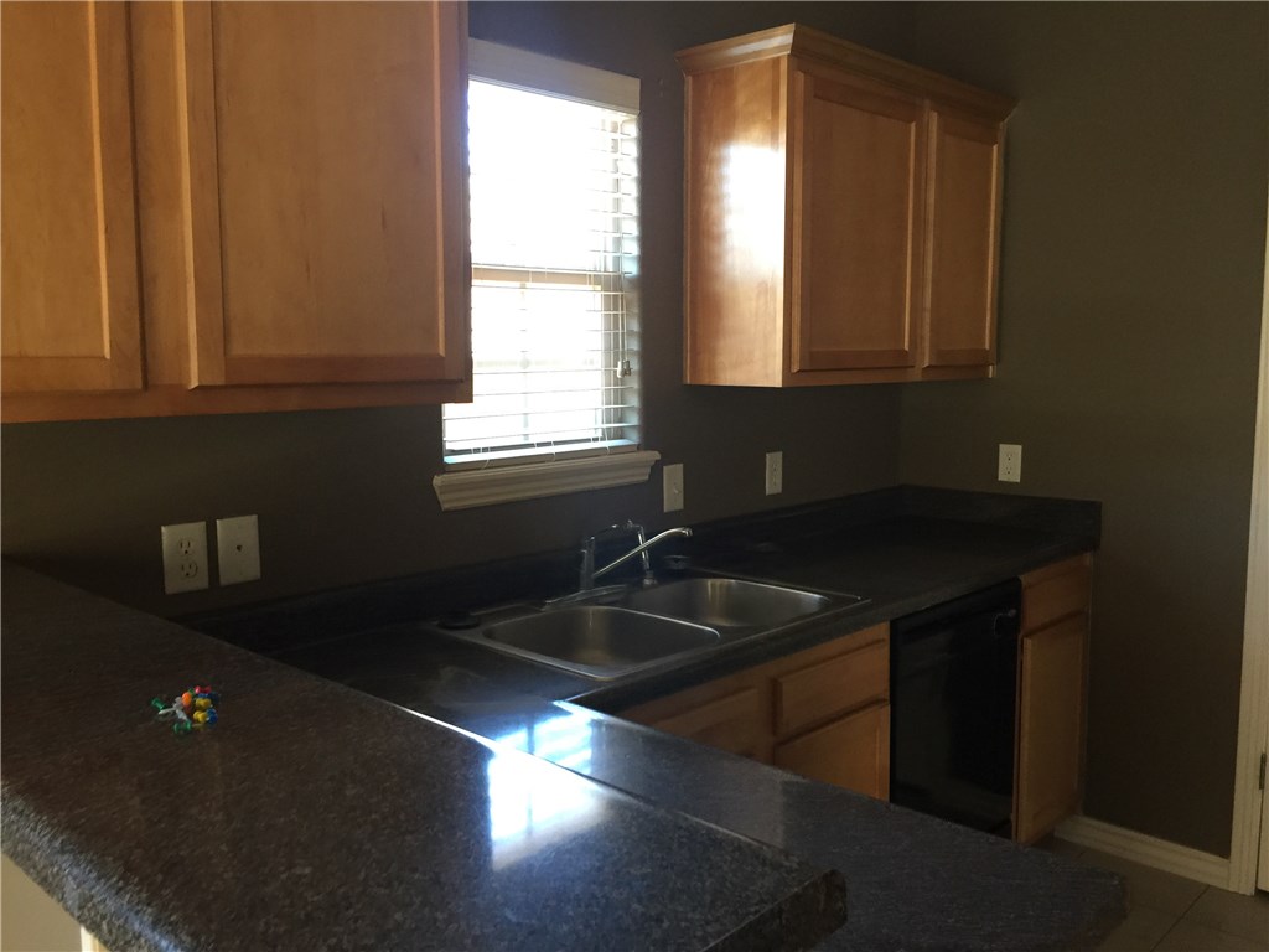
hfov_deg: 61.7
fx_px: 1063
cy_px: 476
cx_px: 634
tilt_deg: -8.6
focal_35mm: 29
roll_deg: -1.4
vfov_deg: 48.2
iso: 64
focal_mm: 4.15
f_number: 2.2
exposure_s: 1/15
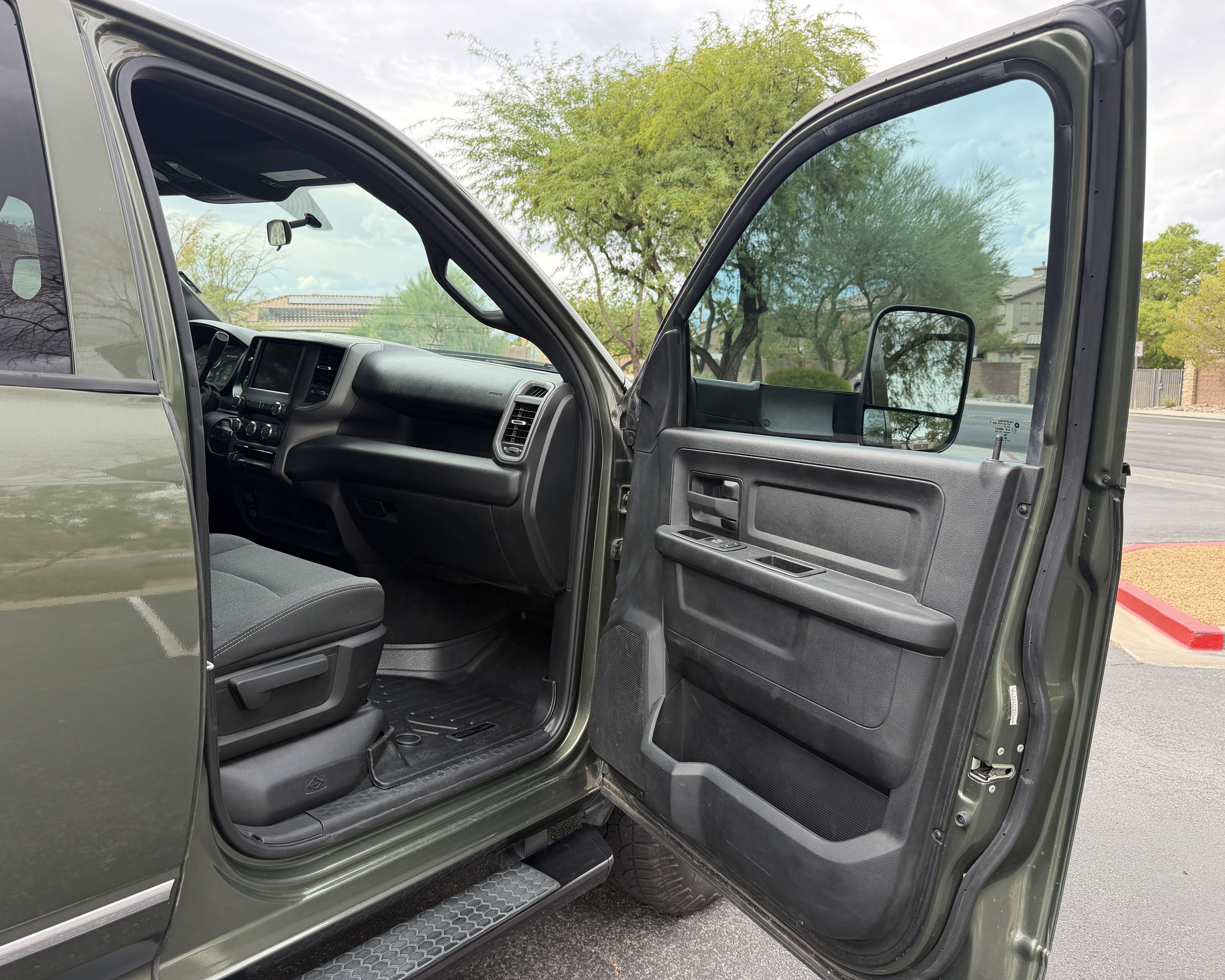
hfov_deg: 68.1
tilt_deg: -7.4
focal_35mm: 25
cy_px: 490
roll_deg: +0.9
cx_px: 599
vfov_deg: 56.8
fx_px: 906
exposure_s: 1/750
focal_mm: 6.76
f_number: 1.78
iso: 100
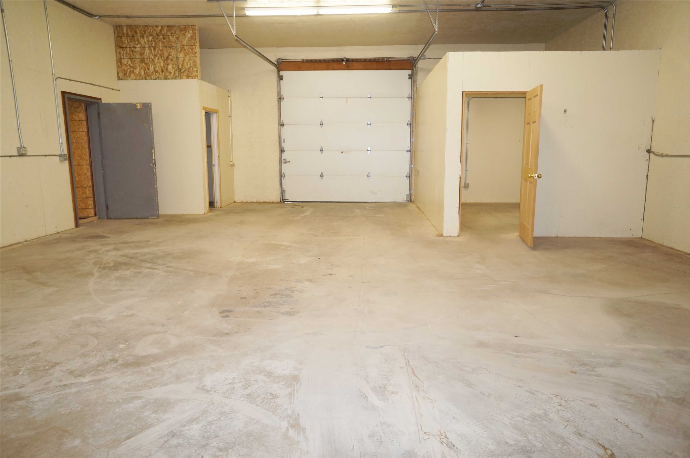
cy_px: 229
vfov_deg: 53.0
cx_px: 345
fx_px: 459
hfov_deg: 73.8
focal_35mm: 24
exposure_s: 1/60
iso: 500
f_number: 4
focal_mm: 16
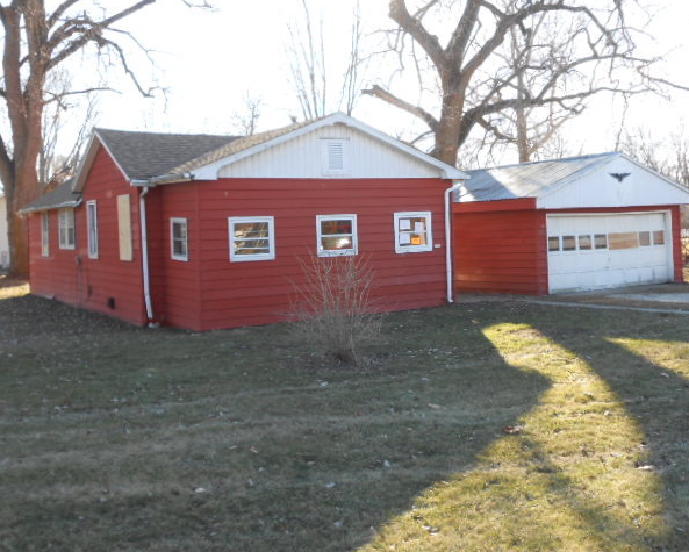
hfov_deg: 45.8
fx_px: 816
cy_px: 275
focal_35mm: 40
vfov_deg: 37.4
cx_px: 352
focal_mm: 6.8
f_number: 4.2
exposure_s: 1/100
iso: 80
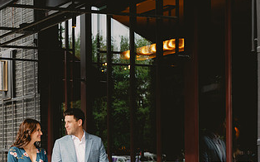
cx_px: 23
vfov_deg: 13.7
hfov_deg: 21.6
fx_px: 666
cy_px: 155
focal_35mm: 94
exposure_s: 1/50
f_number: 5
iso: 50
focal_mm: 50
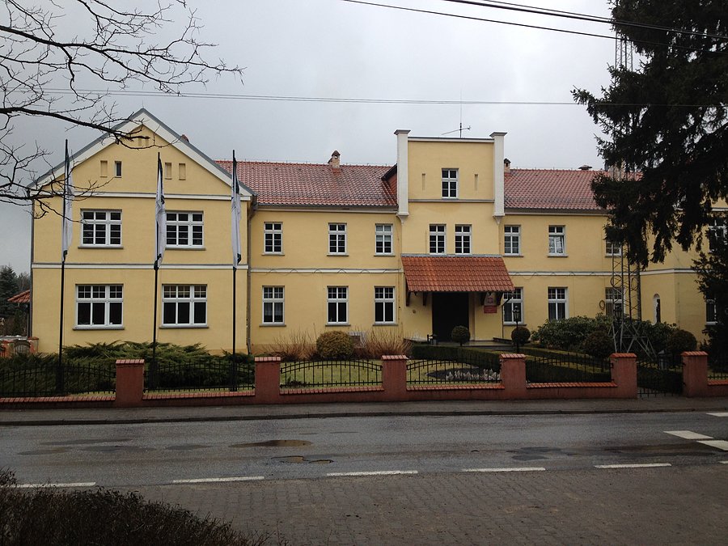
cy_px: 273
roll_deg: +0.4
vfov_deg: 40.7
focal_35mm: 35
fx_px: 736
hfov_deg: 52.6
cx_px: 364
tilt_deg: +3.6
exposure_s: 1/267
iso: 50
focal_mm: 4.28
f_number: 2.4
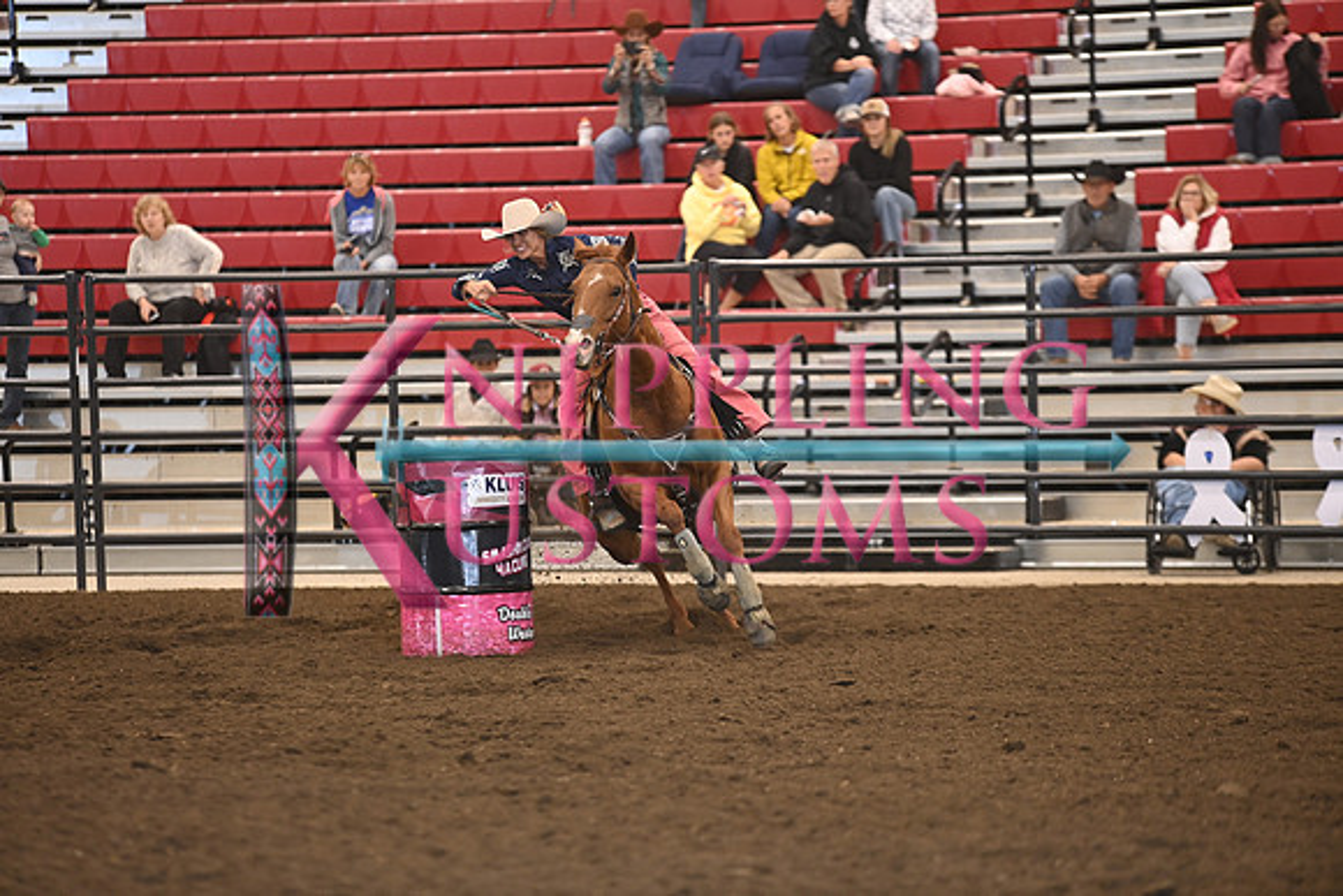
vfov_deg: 6.9
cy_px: 448
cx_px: 672
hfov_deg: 10.3
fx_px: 7463
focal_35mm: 200
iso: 1600
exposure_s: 1/250
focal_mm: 200
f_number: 3.2
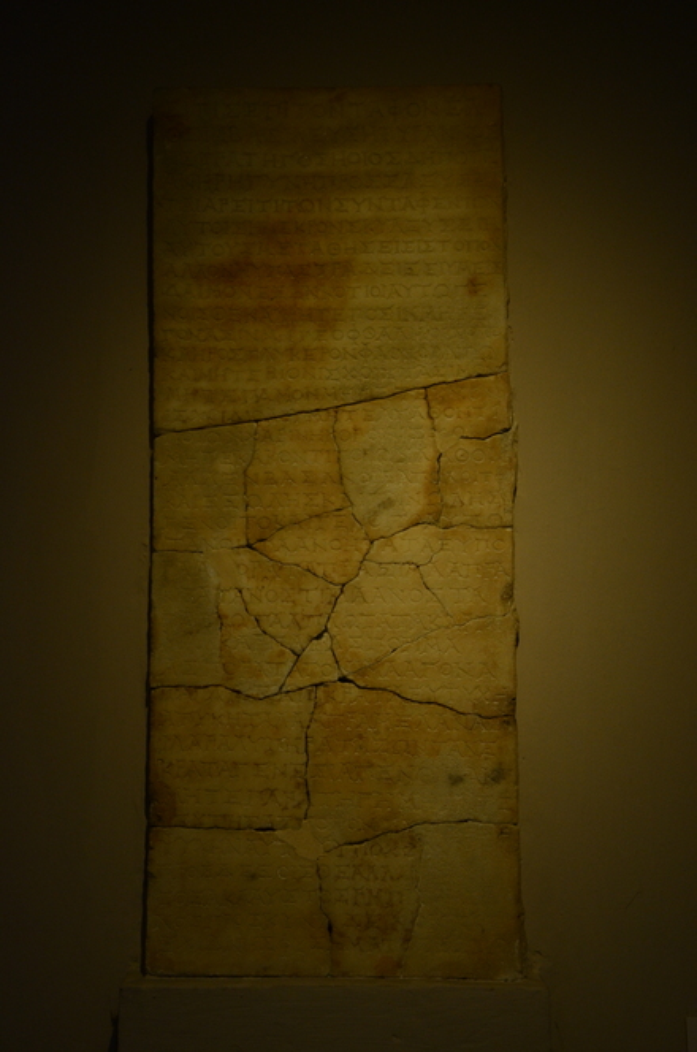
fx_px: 1356
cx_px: 348
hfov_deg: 28.8
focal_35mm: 46
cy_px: 526
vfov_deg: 42.4
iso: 1000
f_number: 8
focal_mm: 31
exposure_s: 1/250
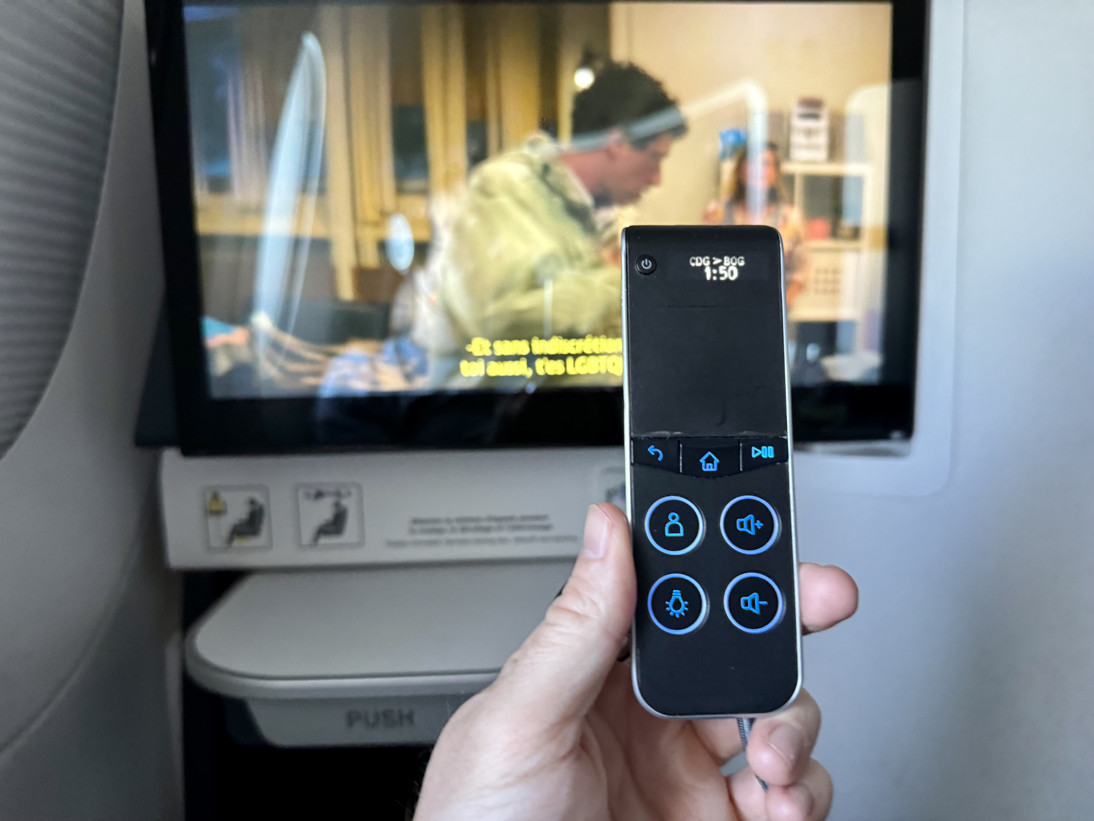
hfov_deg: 71.6
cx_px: 547
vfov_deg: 56.8
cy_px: 410
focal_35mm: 24
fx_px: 758
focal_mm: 6.76
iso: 500
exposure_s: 1/60
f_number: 1.78
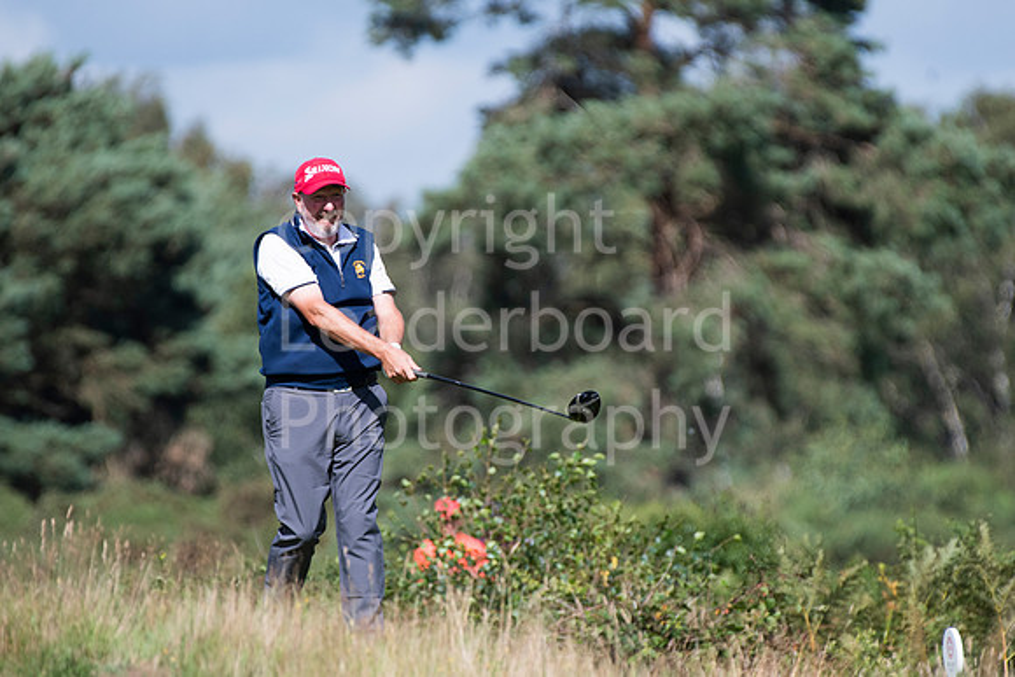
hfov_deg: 2.9
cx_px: 508
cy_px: 338
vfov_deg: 1.9
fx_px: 20304
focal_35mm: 720
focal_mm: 480
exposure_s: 1/2000
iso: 500
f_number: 6.3
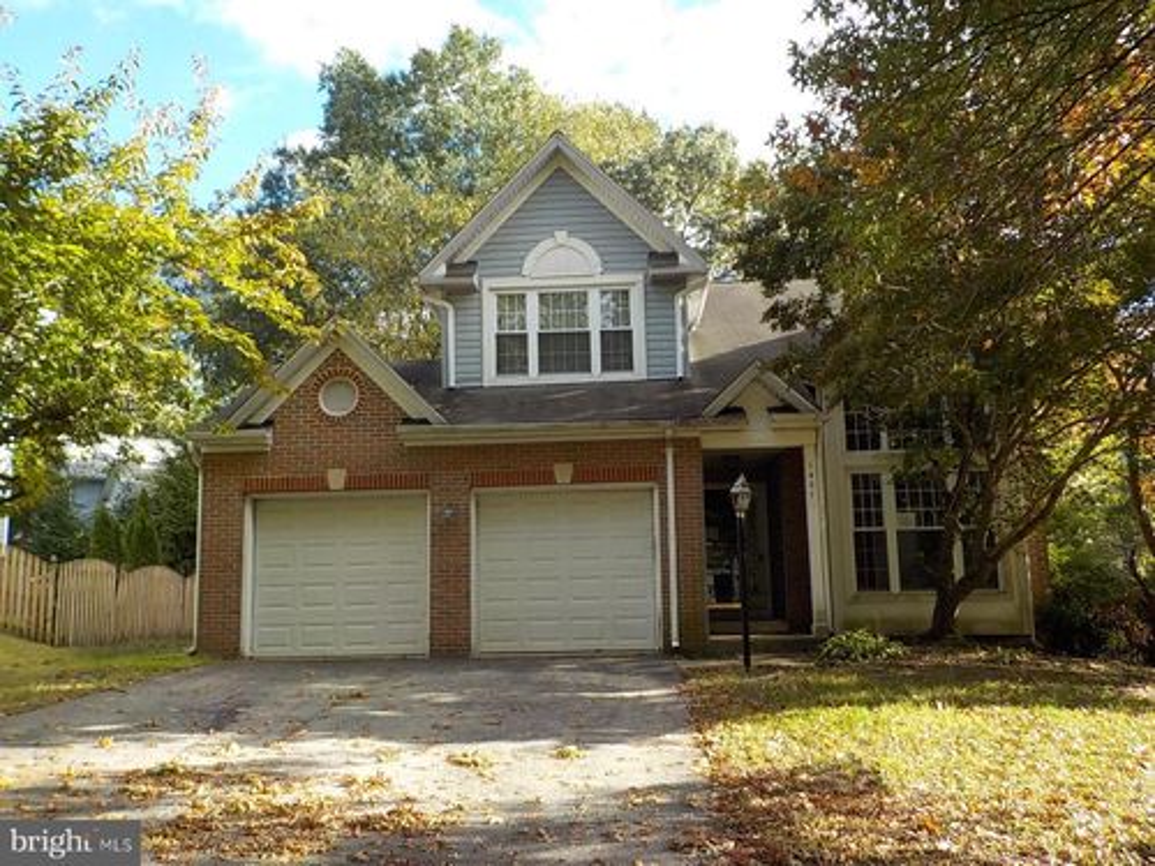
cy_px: 433
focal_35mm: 30
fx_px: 1001
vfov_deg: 46.8
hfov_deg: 60.0
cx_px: 578
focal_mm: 4.1
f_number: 3.3
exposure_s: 1/250
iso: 125
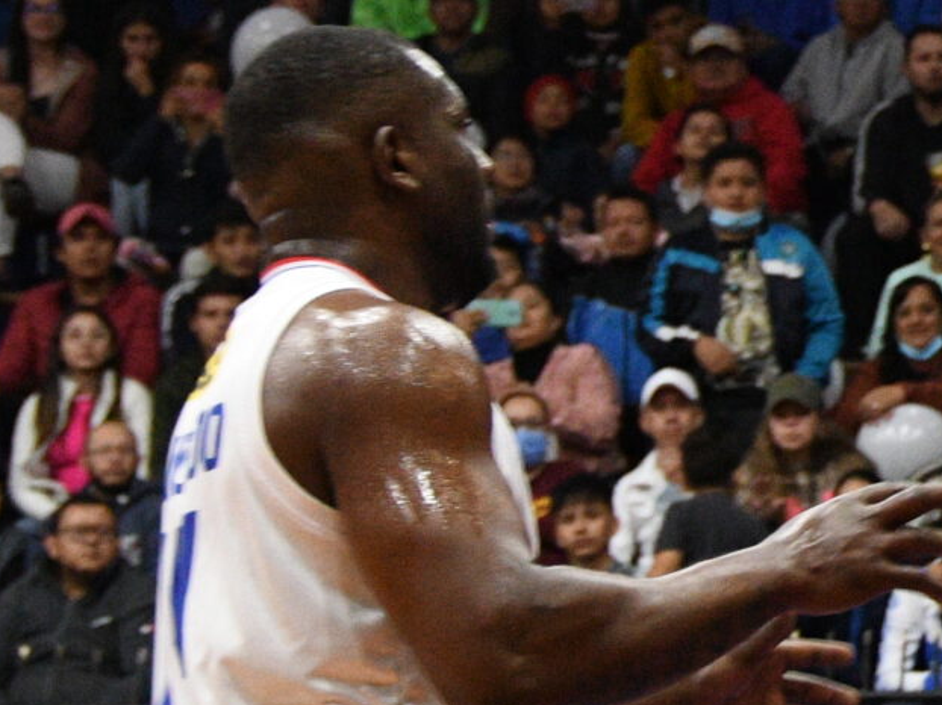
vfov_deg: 5.2
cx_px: 1731
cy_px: 117
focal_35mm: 285
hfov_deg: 6.8
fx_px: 7753
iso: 4000
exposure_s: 1/200
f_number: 5.6
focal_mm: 48
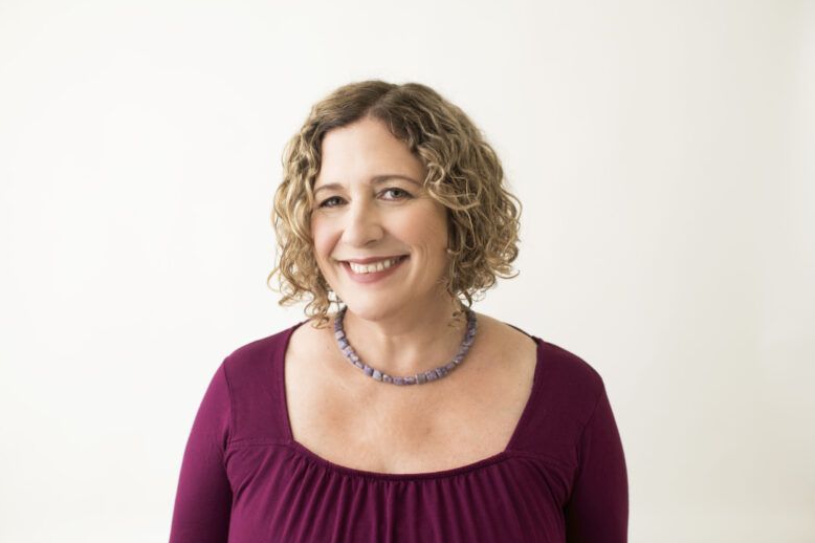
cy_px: 278
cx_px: 401
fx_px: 815
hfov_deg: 53.1
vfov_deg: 36.8
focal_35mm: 36
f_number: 3.2
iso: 200
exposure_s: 1/250
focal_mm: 35
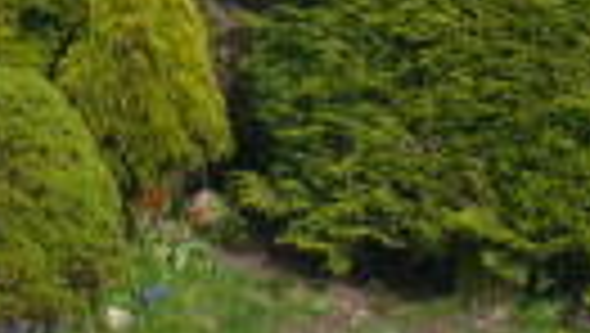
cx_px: -336
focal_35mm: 261
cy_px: -646
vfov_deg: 4.5
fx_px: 4087
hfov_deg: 8.1
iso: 100
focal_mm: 8.8
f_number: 11
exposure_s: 1/160
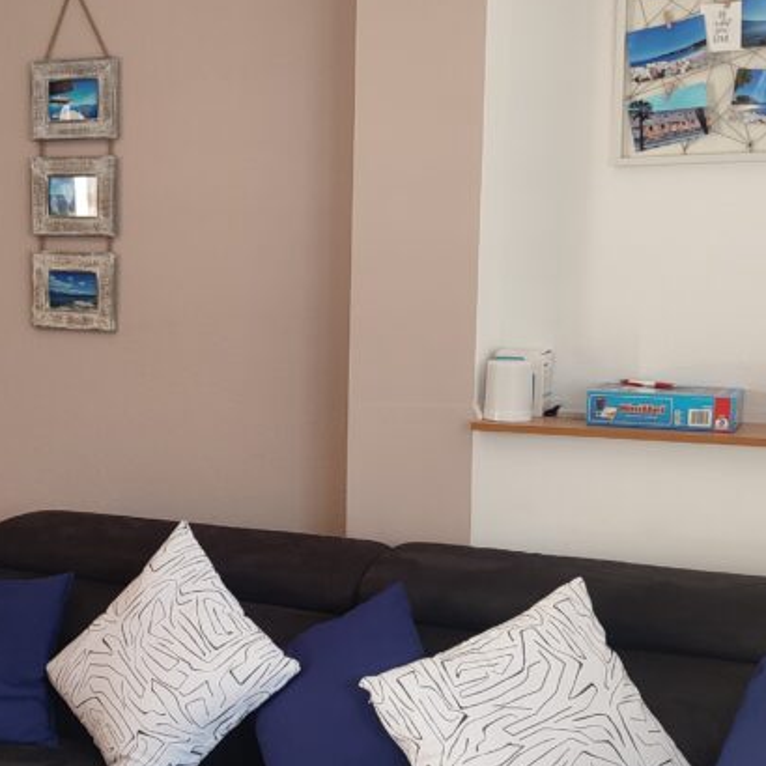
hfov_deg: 31.7
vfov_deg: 32.1
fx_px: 1327
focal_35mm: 53
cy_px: 454
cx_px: 198
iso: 452
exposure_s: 1/33
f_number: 1.89
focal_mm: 5.89
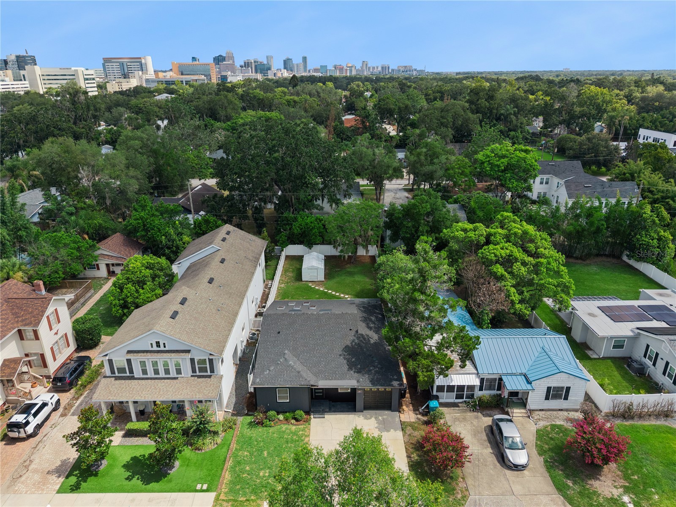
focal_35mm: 24
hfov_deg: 71.6
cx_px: 338
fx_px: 469
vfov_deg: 56.8
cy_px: 254
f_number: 1.8
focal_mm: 8.7
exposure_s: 1/6000
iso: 400
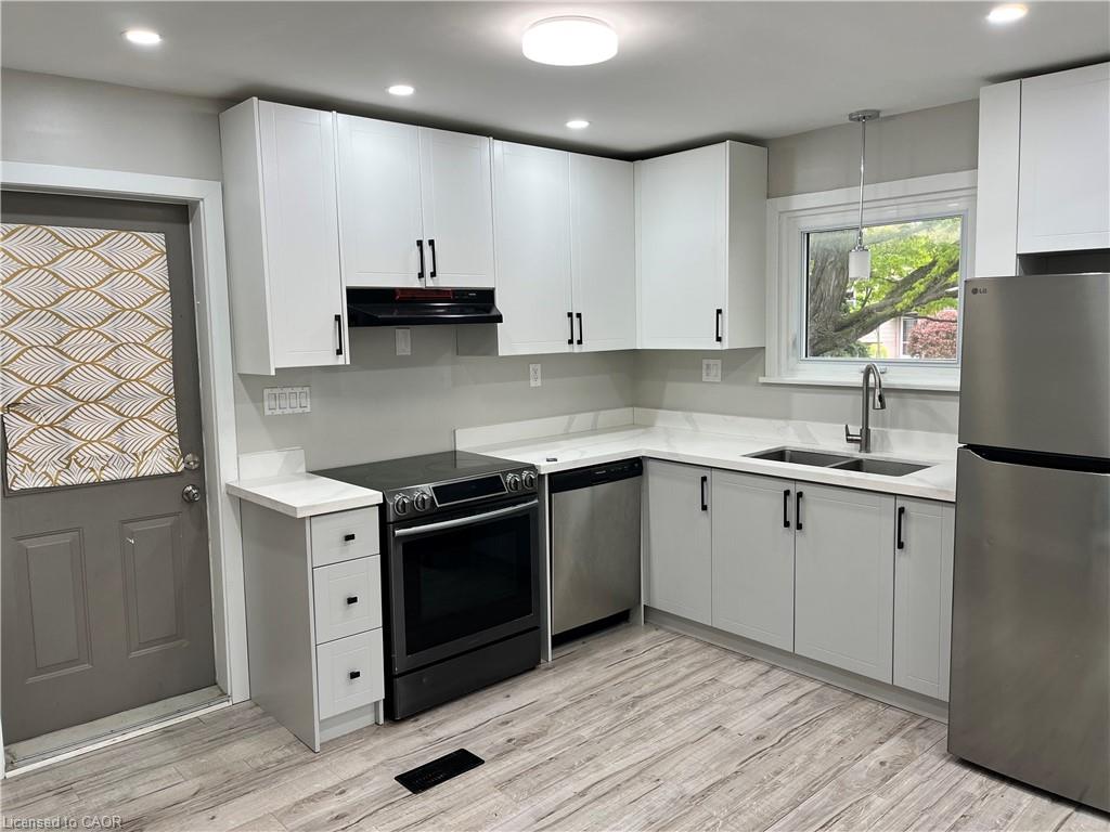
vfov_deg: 53.1
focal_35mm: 26
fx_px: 834
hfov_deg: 67.3
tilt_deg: -5.7
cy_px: 416
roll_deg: +1.4
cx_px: 555
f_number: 1.6
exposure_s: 1/120
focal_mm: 5.1
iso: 64
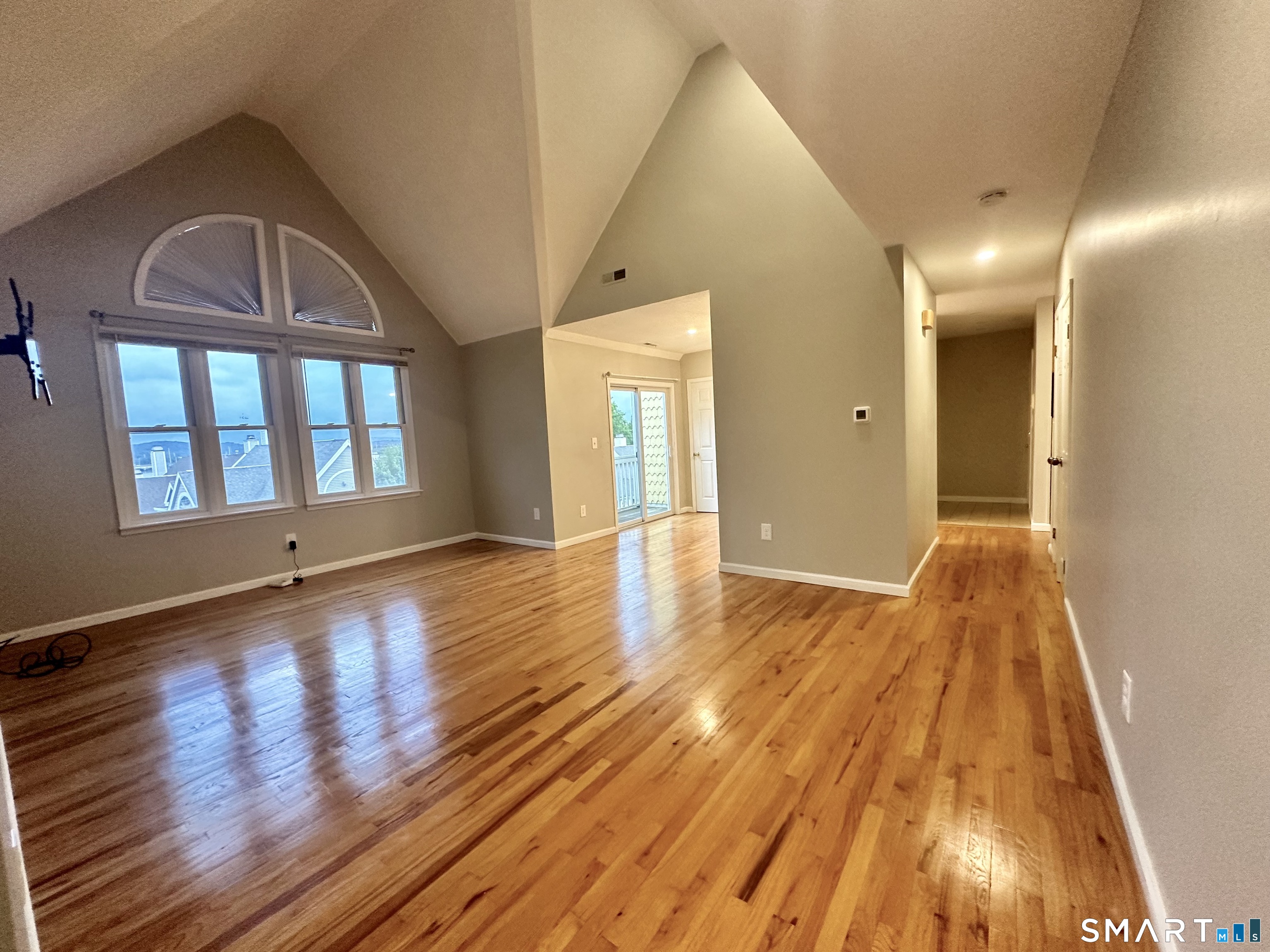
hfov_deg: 102.1
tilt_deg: -4.7
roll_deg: +3.0
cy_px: 476
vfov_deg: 85.7
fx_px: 514
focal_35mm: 14
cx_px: 635
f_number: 2.2
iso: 320
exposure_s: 1/120
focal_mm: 2.22
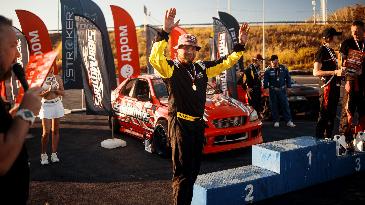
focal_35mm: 36
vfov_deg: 33.1
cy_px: 84
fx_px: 345
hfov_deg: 55.8
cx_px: 182
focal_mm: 23
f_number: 1.2
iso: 100
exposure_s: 1/2000
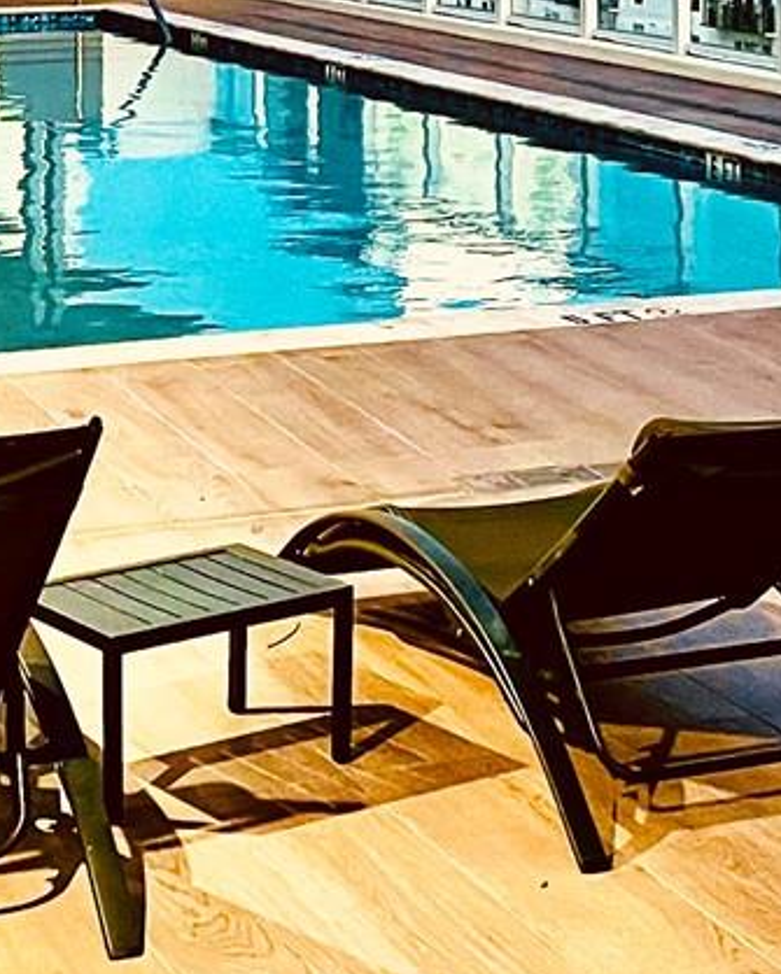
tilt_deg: +0.8
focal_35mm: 97
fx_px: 2800
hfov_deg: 15.9
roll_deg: +0.3
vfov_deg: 18.6
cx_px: 416
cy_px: -227
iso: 250
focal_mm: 4.2
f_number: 1.6
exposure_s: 1/60
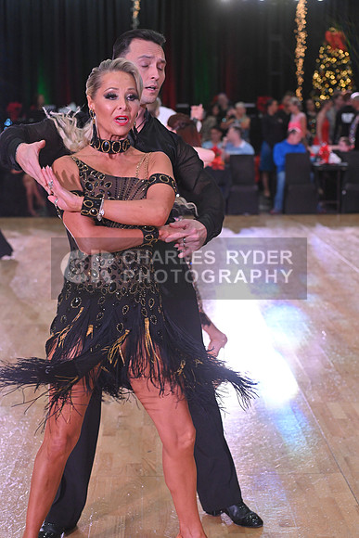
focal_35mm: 70
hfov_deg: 19.5
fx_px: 1046
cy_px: 269
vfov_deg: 28.8
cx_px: 180
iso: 2000
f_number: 5
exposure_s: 1/320
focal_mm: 70
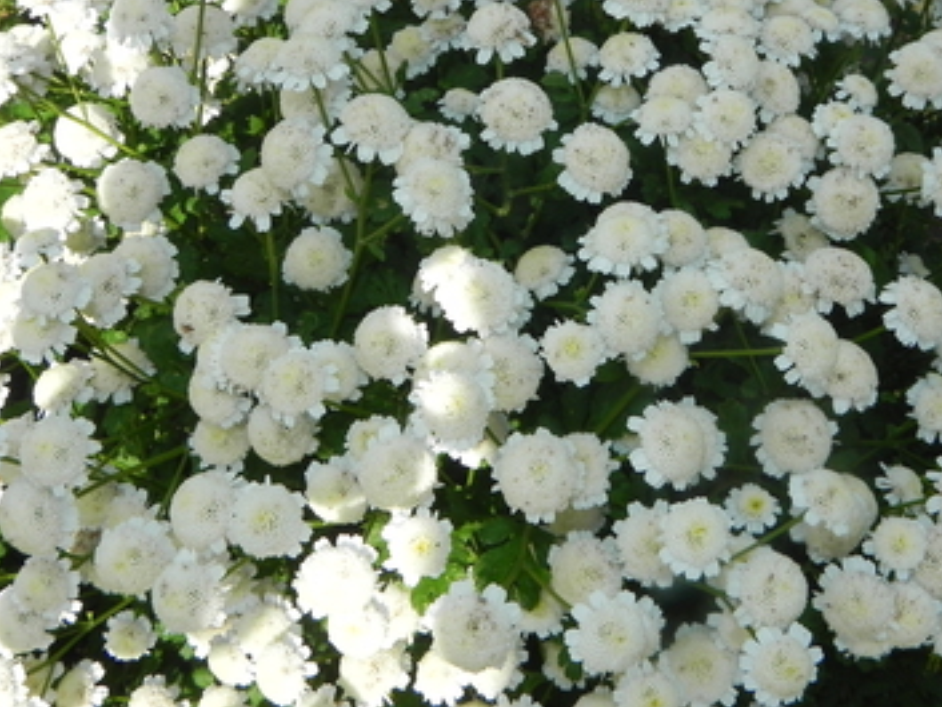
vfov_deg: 38.5
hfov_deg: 49.9
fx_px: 1007
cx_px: 555
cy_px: 275
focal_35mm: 37
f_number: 7.1
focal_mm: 5.2
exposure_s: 1/448
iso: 160
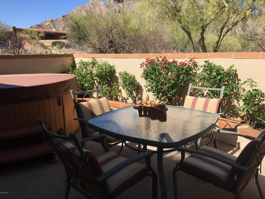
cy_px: 100
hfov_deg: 61.7
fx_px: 222
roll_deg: +1.1
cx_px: 132
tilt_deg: -12.3
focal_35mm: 29
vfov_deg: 48.2
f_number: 2.2
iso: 25
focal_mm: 4.15
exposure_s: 1/1508
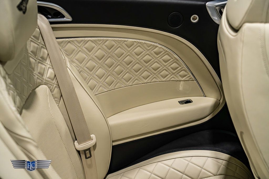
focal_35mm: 61
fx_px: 456
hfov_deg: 32.9
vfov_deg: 22.3
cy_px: 90
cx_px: 134
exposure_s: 1/125
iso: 1600
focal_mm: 61
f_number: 4
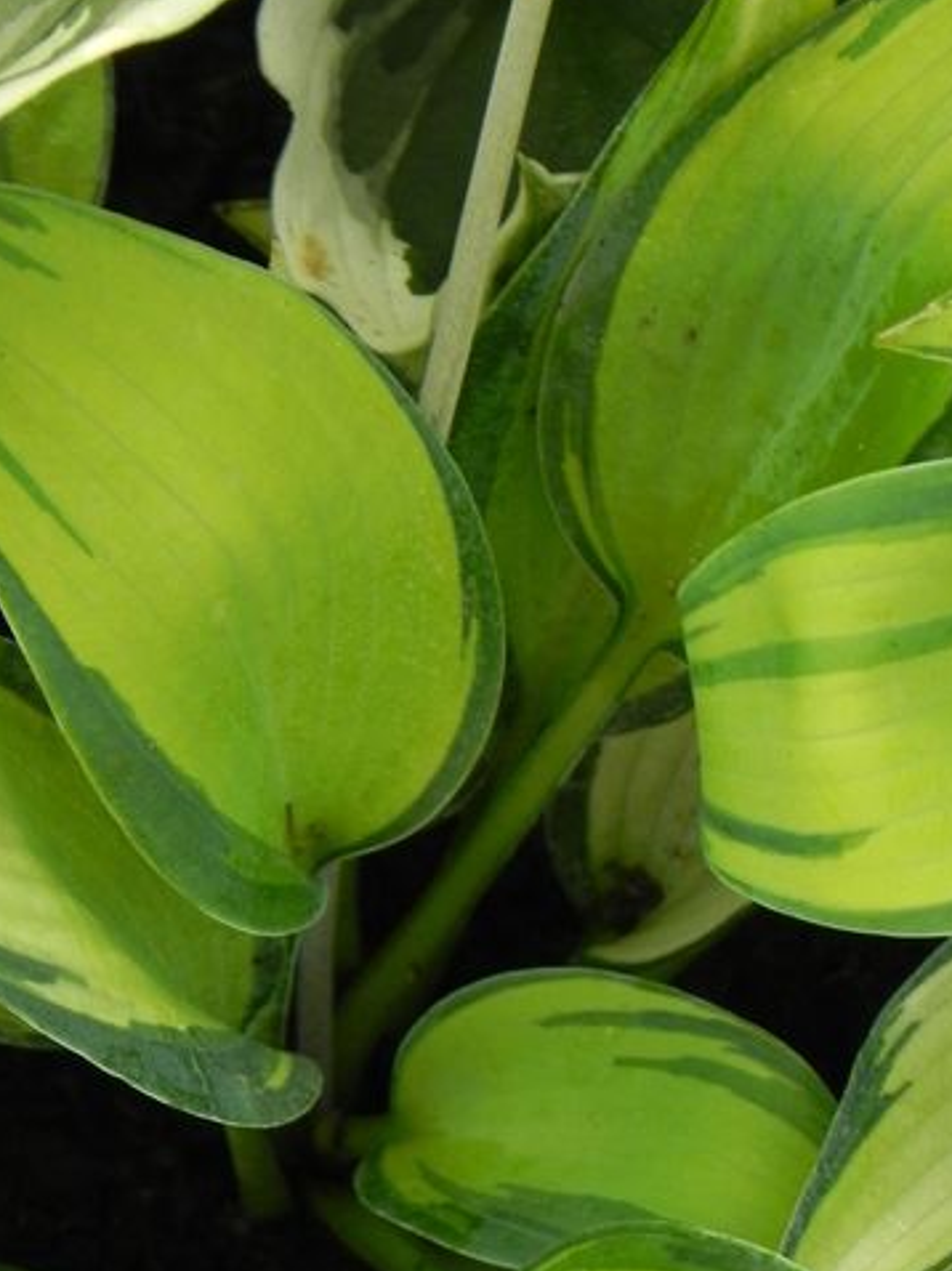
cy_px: 1026
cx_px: 572
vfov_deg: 6.4
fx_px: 11304
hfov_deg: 4.8
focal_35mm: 308
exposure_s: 1/30
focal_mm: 32.7
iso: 160
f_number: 5
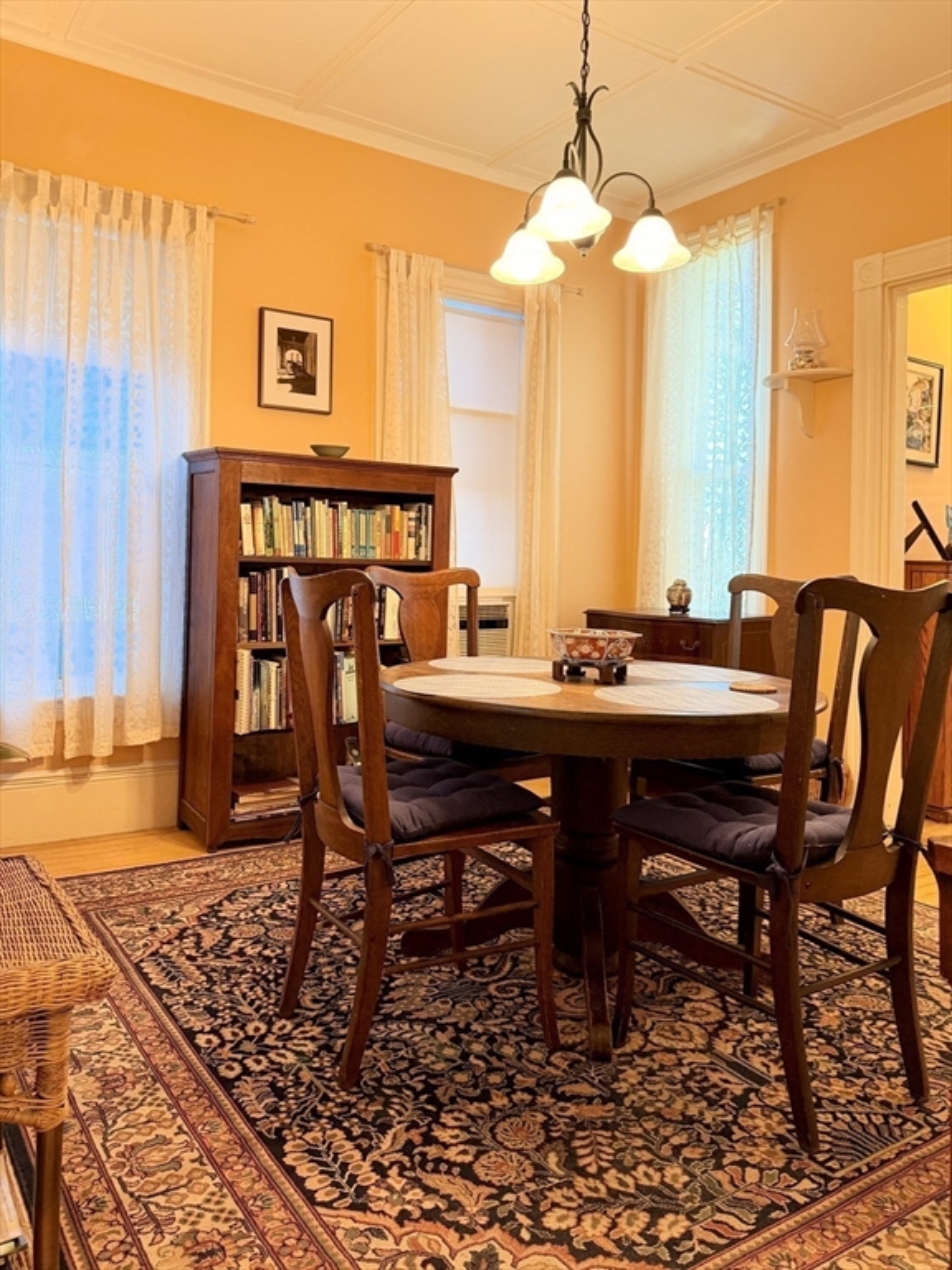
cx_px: 476
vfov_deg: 71.6
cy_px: 635
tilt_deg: -5.3
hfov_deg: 56.8
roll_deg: -0.5
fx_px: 880
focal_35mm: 24
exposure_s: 1/60
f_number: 1.78
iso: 320
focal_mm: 6.76
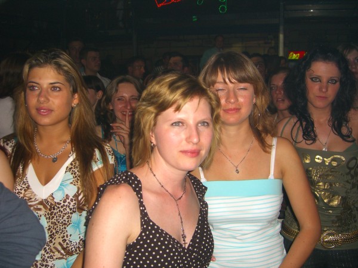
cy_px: 134
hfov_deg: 49.0
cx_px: 179
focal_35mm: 38
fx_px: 393
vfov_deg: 37.7
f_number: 2.8
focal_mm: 7.9
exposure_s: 1/60
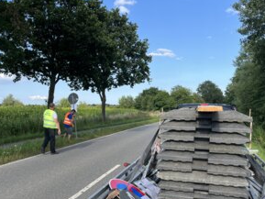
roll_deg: +0.3
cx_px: 127
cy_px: 127
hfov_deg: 51.3
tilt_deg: -3.7
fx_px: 276
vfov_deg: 39.4
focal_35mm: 36
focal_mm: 5.1
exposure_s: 1/1477
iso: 50
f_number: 1.6
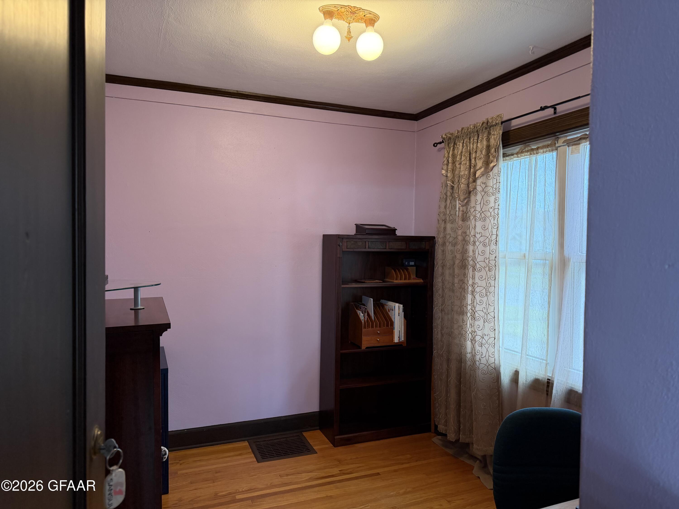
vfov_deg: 56.8
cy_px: 254
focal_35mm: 24
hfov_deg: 71.6
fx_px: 471
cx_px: 340
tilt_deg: -2.0
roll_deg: -0.5
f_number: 1.78
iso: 250
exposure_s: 1/60
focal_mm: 6.76
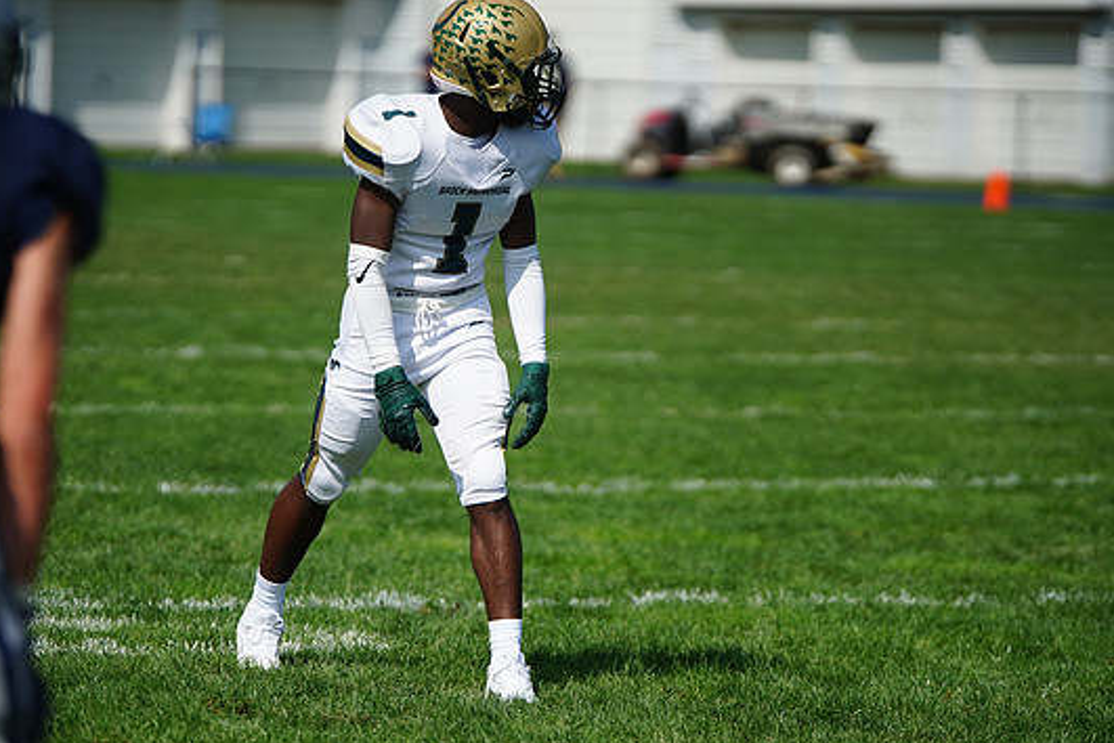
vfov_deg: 5.1
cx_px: 531
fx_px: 8354
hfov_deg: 7.6
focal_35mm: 270
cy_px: 354
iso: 400
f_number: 2.8
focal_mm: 247
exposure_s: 1/8000
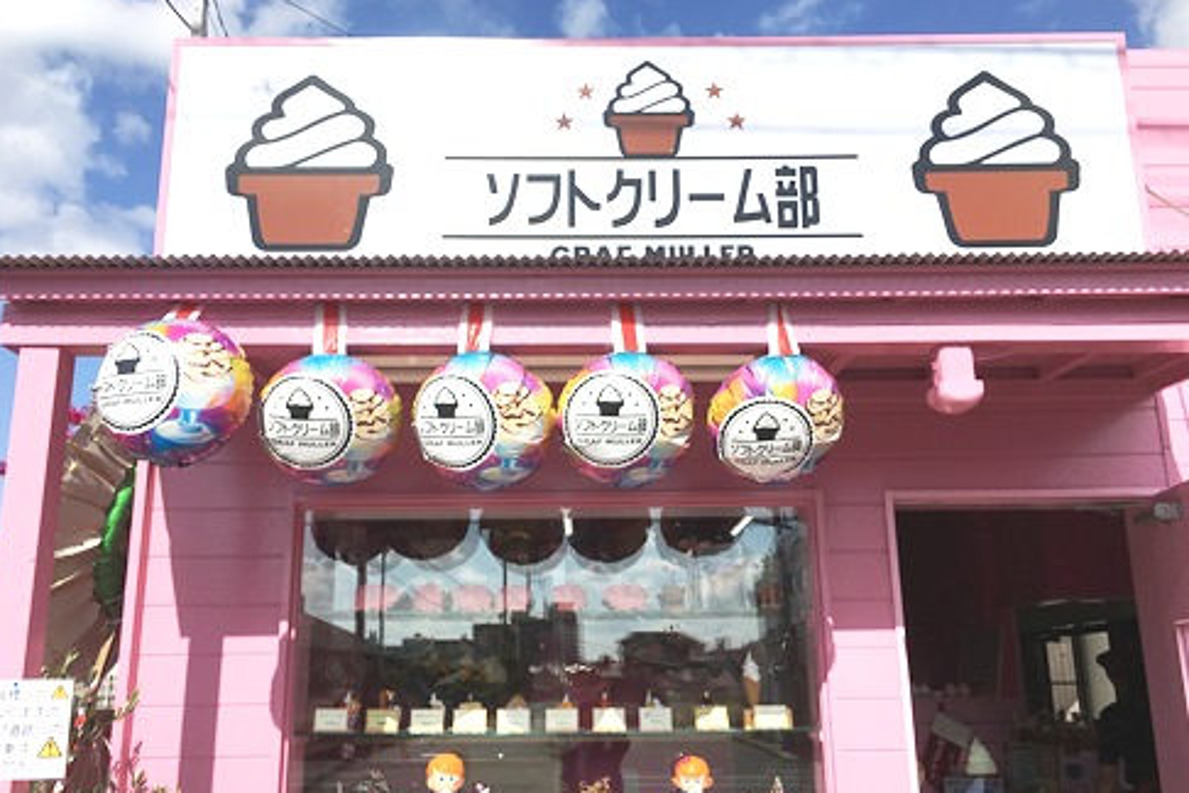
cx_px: 587
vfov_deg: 42.3
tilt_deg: +14.6
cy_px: 437
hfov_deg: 60.3
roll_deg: +0.8
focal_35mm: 31
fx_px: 1024
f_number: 2.2
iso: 25
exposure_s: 1/3846
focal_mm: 4.15
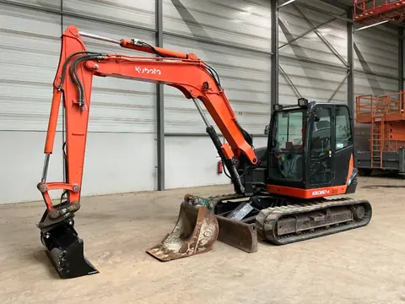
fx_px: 339
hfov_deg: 61.7
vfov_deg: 48.2
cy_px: 152
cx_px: 202
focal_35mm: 29
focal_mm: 3
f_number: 1.8
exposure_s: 1/60
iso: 100
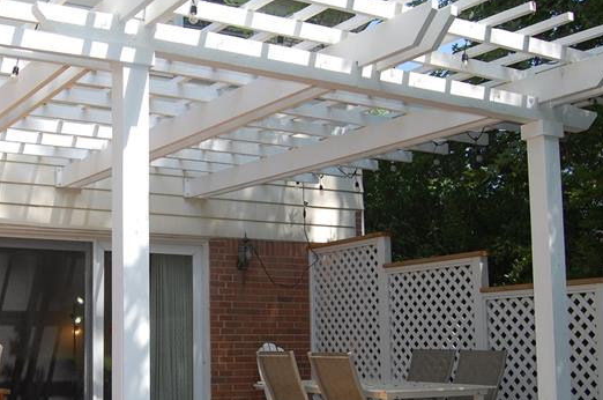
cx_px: 164
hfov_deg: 36.8
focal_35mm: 53
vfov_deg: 25.4
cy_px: 232
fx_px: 886
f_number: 5.6
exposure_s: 1/500
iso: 200
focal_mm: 18
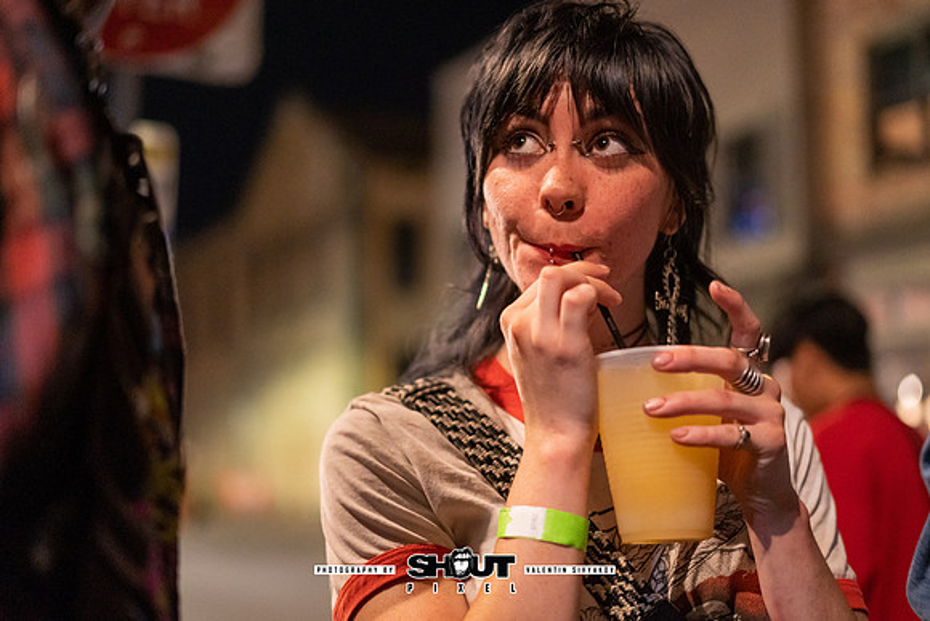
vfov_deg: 26.1
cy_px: 310
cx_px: 465
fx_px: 1337
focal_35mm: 52
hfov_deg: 38.3
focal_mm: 50
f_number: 1.8
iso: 3200
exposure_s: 1/200
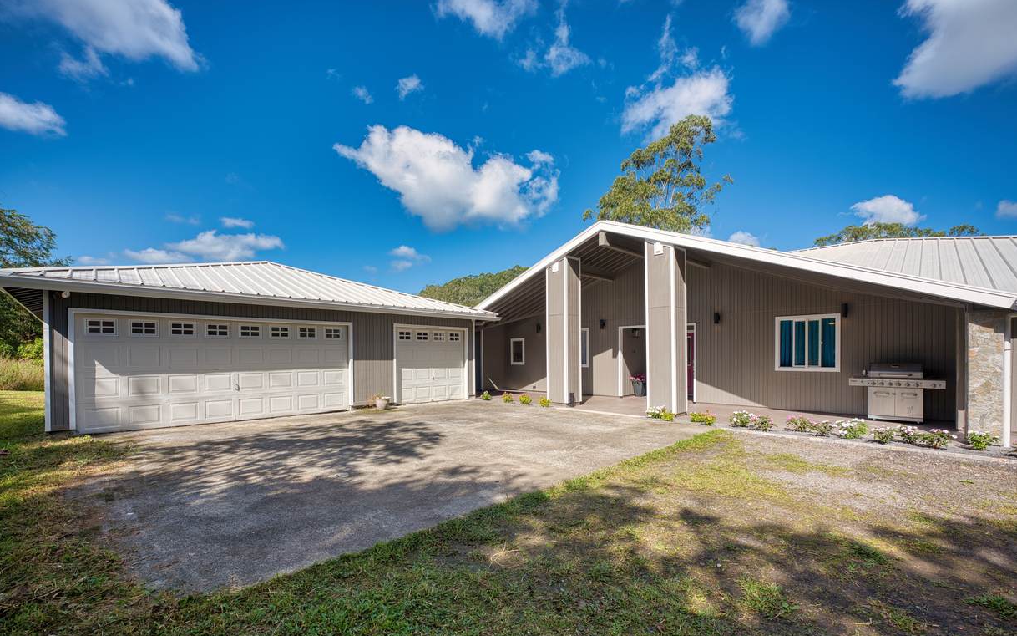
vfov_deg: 72.2
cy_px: 355
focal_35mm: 16
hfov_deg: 99.1
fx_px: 434
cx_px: 519
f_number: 4
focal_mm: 14.6
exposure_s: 1/1000
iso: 50
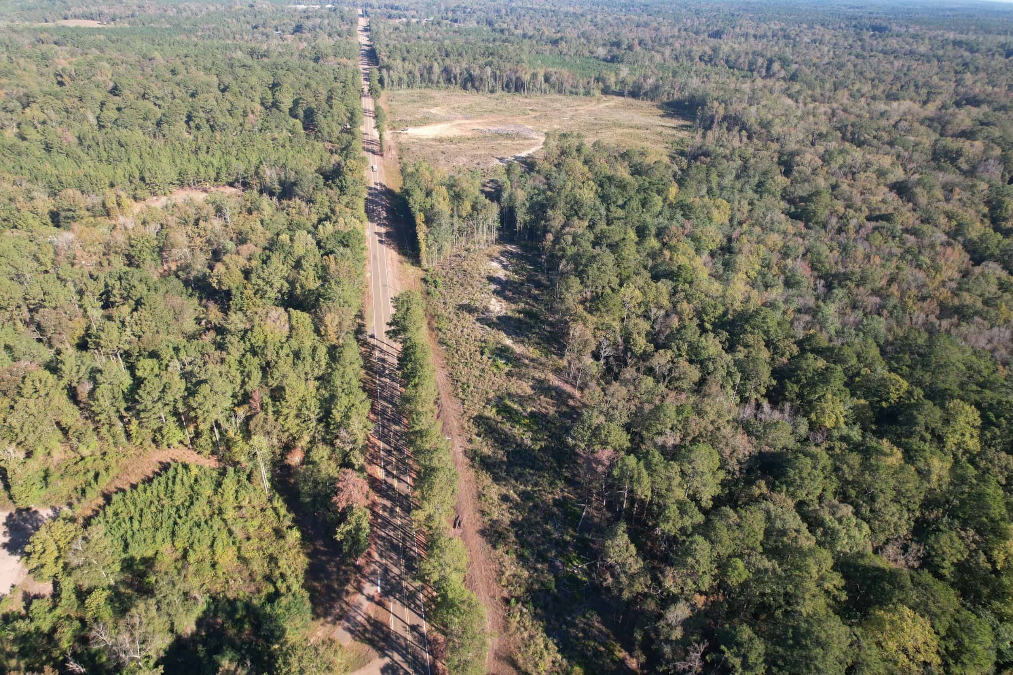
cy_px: 338
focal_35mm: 22
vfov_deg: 57.2
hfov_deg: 78.6
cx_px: 506
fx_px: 619
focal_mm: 8.38
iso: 100
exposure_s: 1/40
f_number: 2.8
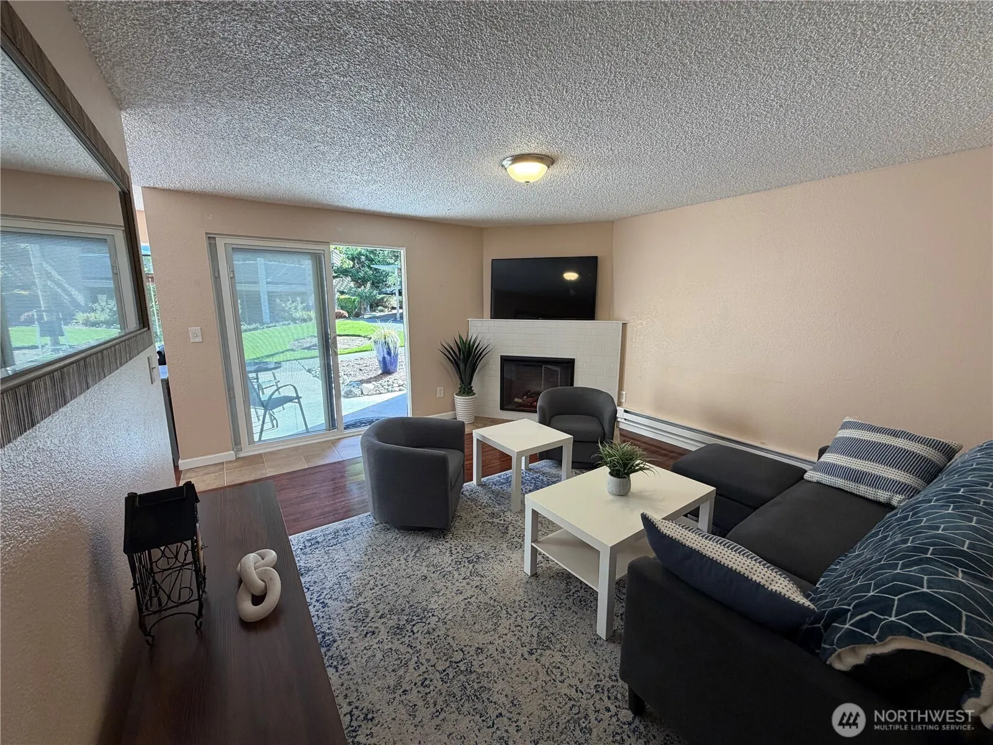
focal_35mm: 14
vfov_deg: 85.7
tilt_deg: -10.2
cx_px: 496
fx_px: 402
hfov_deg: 102.1
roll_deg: +1.1
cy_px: 372
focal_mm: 2.22
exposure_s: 1/120
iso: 125
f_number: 2.2
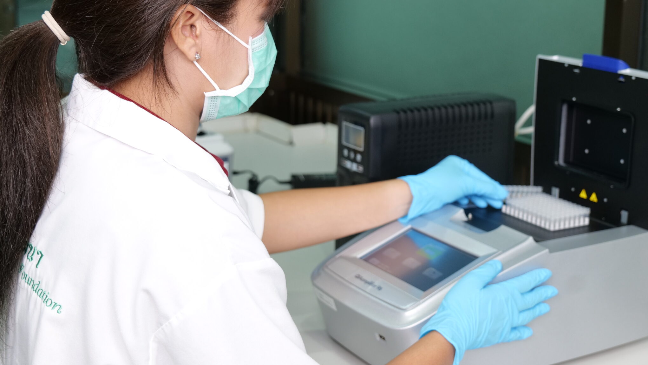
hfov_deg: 33.3
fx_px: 1082
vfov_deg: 19.1
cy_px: 122
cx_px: 340
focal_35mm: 63
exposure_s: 1/60
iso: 1250
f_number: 5.2
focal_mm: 48
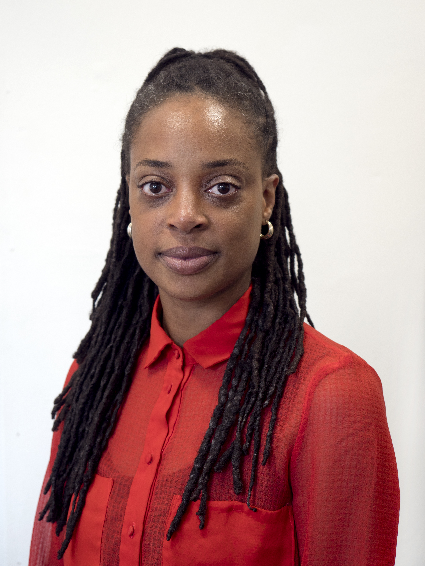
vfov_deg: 35.5
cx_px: 212
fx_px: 884
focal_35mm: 54
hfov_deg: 27.0
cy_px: 283
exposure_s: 1/80
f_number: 2.8
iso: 200
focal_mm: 26
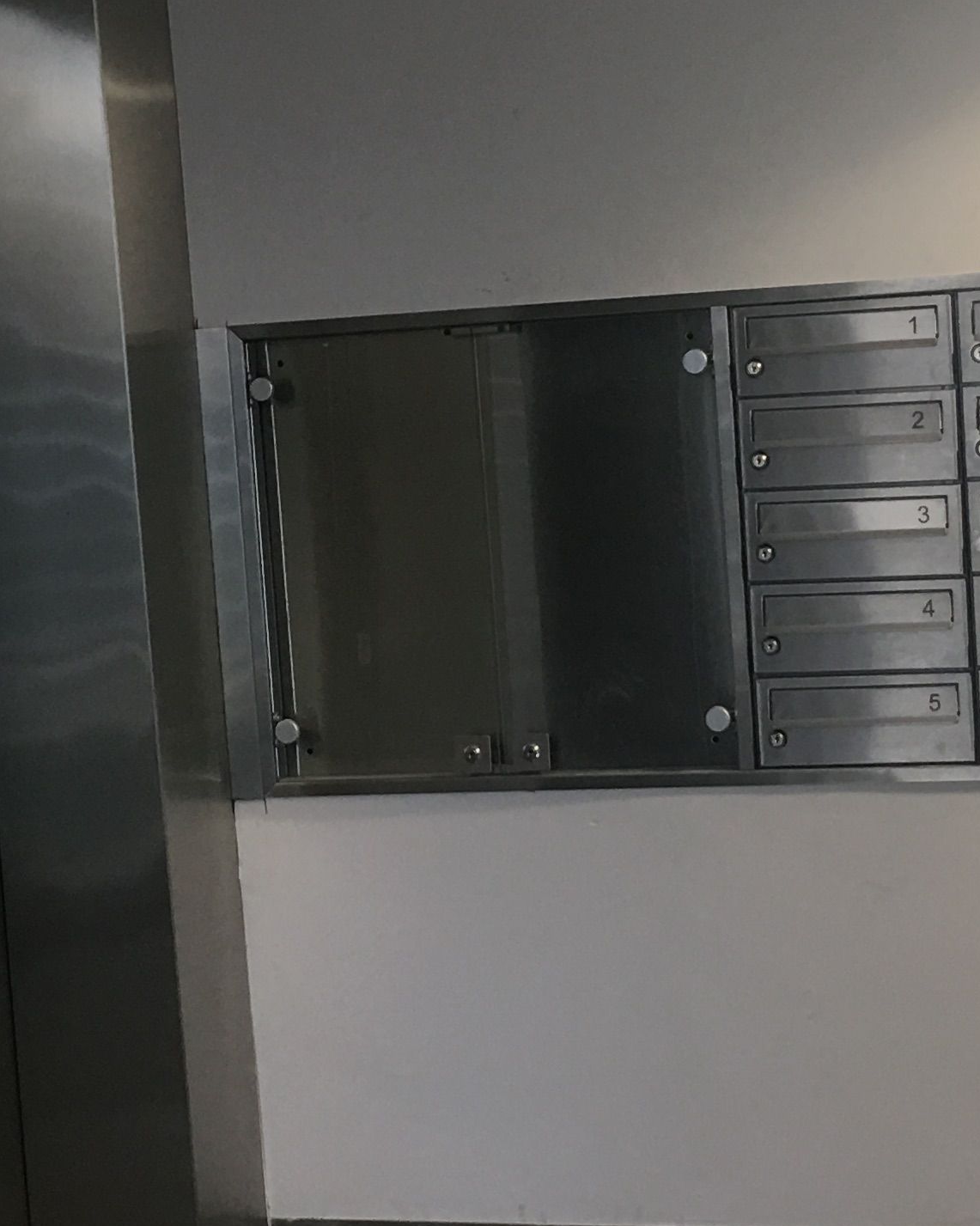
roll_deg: +3.8
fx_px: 2901
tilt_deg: -6.0
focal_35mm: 80
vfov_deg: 23.9
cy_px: 638
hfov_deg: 19.2
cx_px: 453
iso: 32
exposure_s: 1/17
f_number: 2.2
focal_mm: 4.15
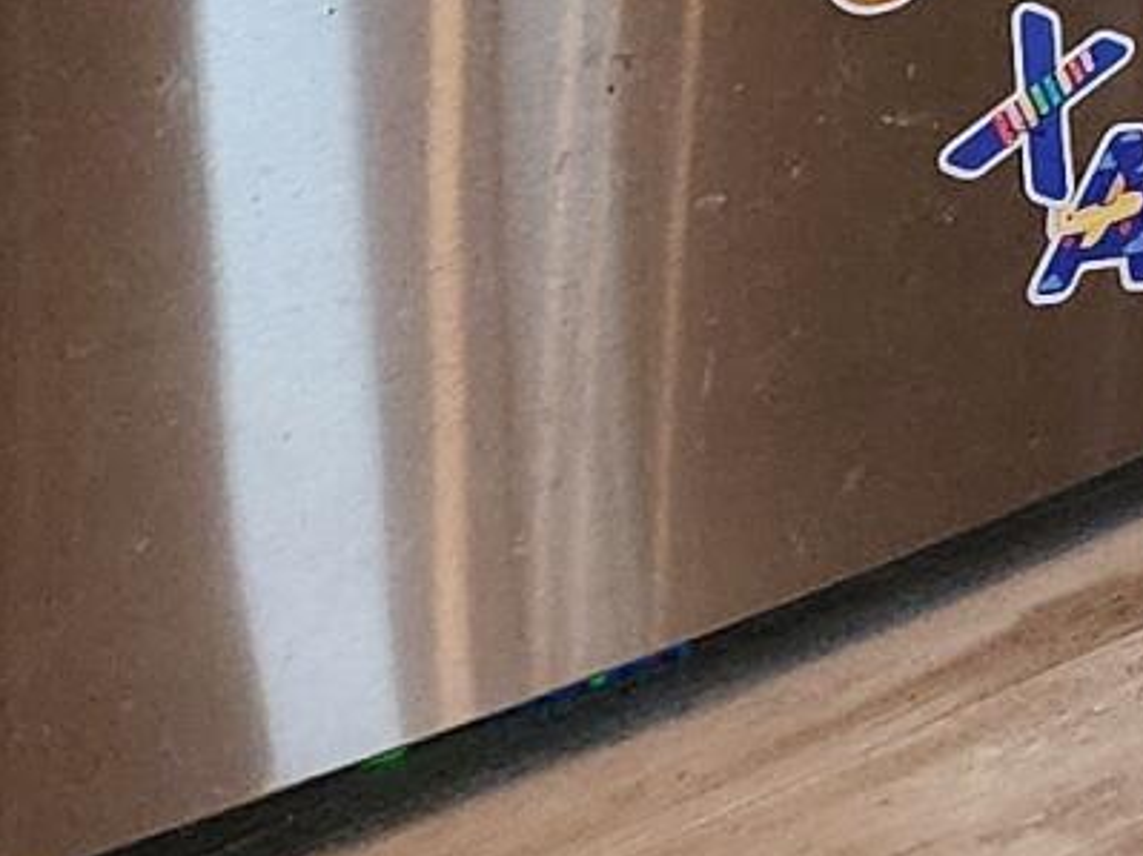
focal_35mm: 173
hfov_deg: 9.5
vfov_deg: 7.2
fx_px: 5711
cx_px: 3145
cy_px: -2033
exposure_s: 1/120
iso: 320
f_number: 1.8
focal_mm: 6.4
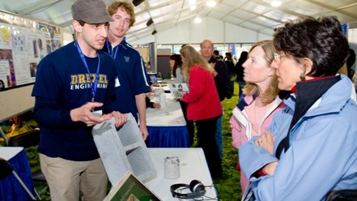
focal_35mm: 30
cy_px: 112
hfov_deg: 64.3
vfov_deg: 38.9
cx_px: 176
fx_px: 284
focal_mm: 28
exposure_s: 1/15
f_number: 5.6
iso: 400
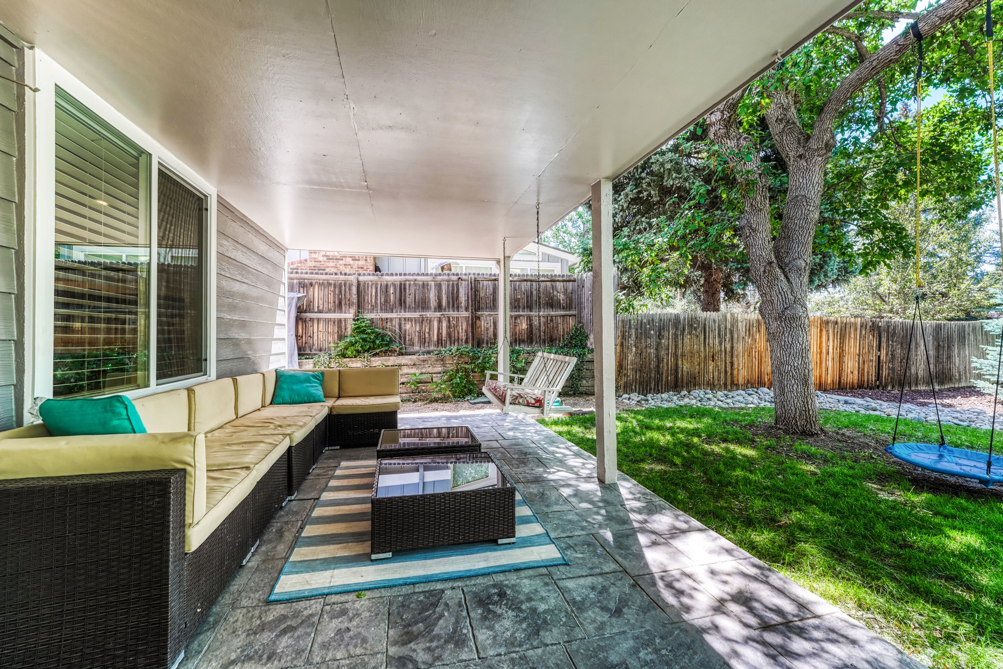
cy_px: 334
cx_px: 502
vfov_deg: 81.2
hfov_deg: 104.3
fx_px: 390
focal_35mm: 14
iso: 400
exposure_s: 1/640
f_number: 8
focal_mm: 14
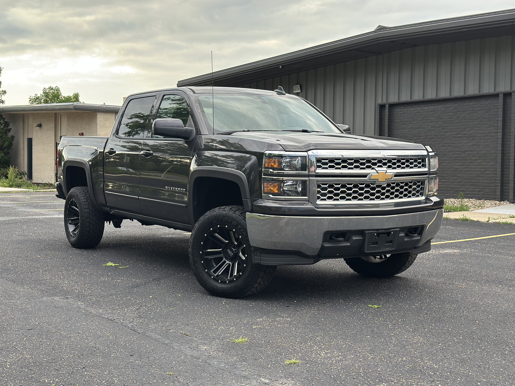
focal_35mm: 48
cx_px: 258
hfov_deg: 39.7
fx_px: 714
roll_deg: +0.4
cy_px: 193
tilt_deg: -0.8
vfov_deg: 30.3
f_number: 1.78
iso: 80
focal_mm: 6.86
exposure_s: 1/291
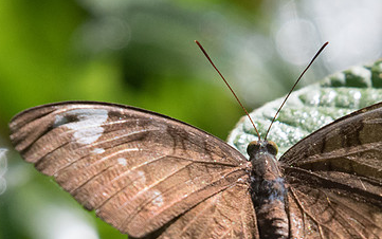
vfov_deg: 0.9
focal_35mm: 1489
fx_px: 15509
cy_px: 222
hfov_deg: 1.4
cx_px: 266
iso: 1250
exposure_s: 1/500
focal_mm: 400
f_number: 9
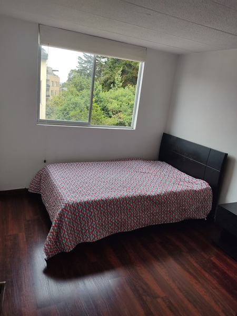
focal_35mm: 26
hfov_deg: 53.1
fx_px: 237
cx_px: 118
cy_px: 158
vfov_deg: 67.3
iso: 100
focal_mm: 4.74
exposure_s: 1/136
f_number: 1.79
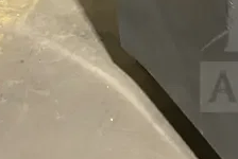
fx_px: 649
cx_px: 319
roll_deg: -5.6
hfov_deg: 19.1
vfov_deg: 13.9
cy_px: 28
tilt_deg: -38.4
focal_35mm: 98
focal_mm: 4.2
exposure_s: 1/43
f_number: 1.6
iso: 500
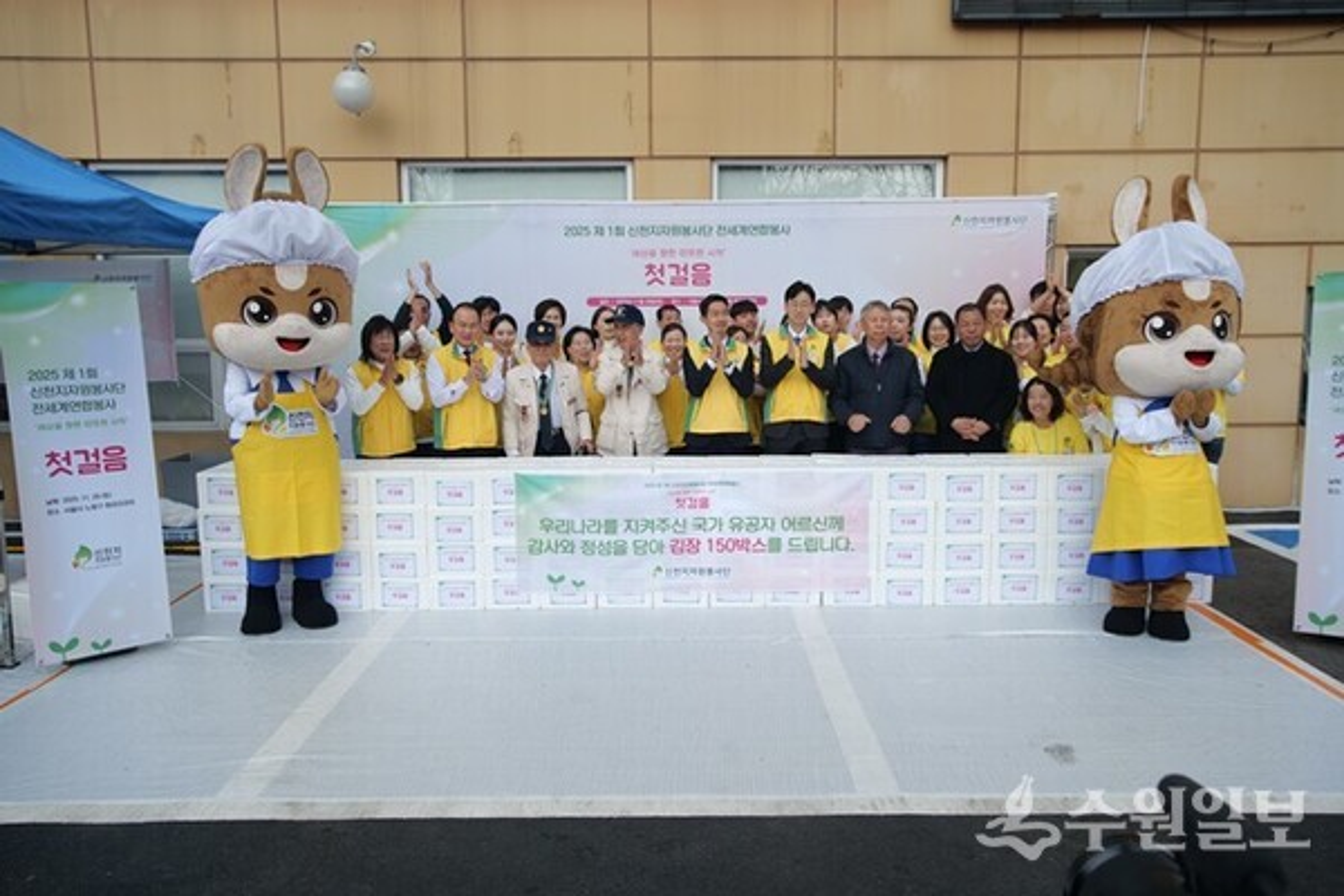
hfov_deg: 63.7
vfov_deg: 45.0
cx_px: 672
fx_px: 1083
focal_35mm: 29
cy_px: 448
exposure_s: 1/125
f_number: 8
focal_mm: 29
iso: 100
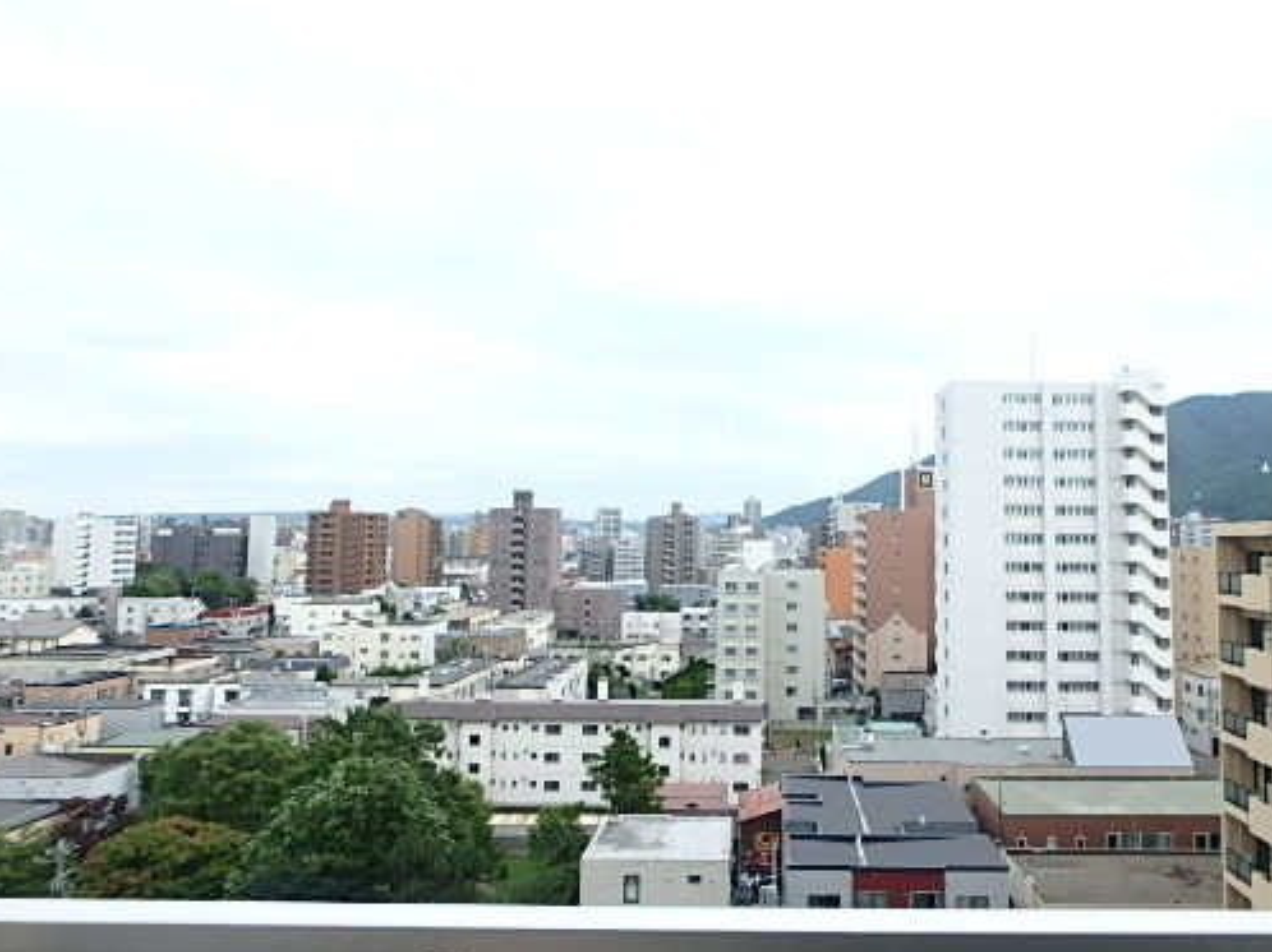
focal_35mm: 27
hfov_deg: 64.8
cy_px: 434
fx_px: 992
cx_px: 761
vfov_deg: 51.3
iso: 125
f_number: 3.5
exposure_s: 1/400
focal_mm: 3.7
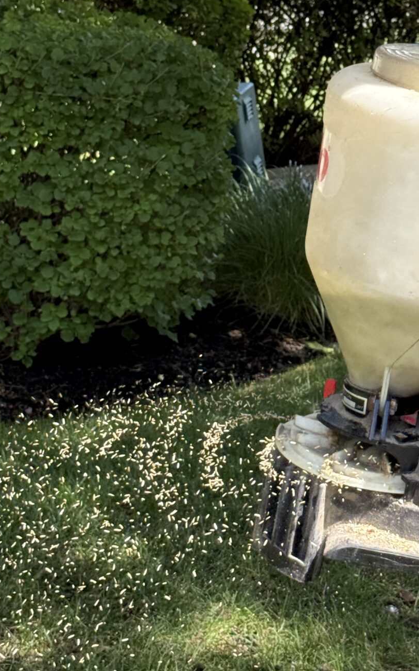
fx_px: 1828
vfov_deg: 20.7
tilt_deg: -13.7
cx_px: 313
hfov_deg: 13.0
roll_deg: +0.9
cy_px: 235
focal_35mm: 100
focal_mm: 6.76
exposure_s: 1/754
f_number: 1.78
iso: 80
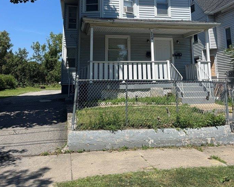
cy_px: 33
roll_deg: +1.4
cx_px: 128
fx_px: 242
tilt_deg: +11.0
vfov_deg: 40.2
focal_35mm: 35
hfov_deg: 51.5
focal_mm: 6.76
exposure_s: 1/4950
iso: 80
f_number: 1.78
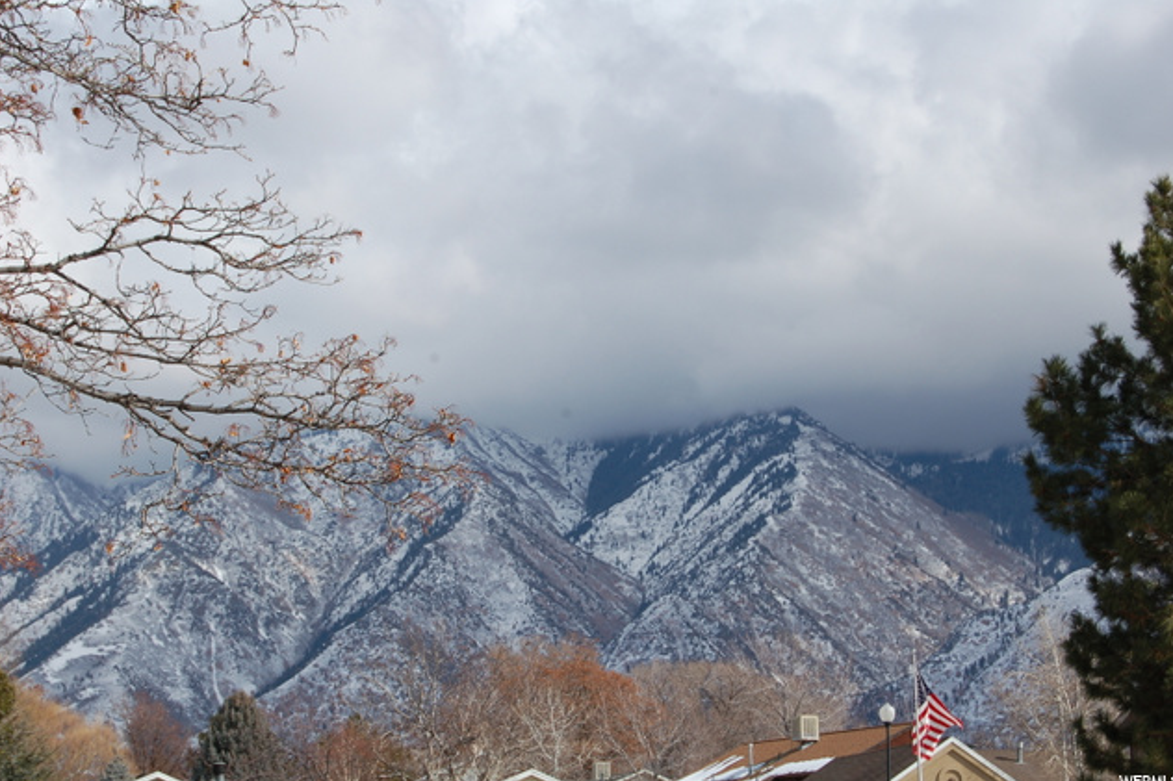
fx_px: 2720
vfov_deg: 16.3
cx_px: 585
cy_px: 393
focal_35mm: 84
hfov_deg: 24.3
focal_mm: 55
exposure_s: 1/400
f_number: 10
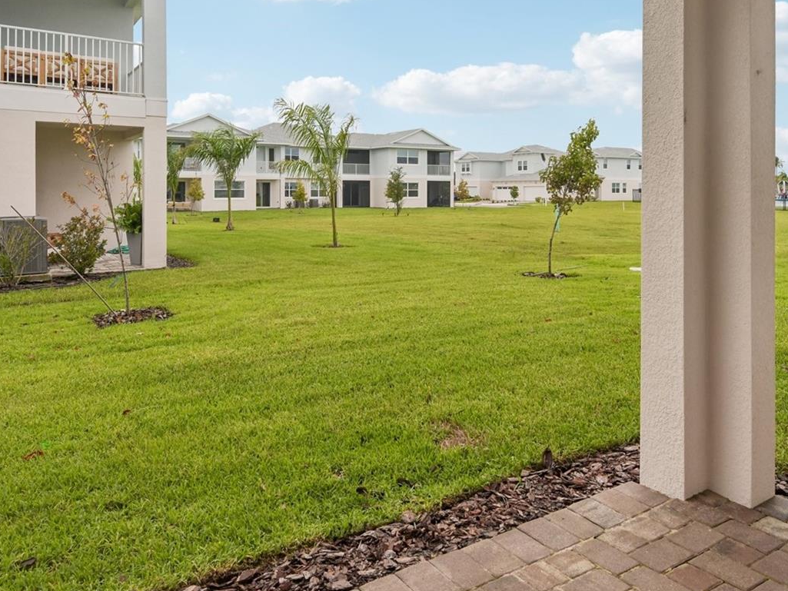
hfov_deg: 65.3
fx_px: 615
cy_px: 195
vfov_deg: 50.4
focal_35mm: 27
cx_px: 391
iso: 400
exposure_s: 1/1250
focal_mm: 18
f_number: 8
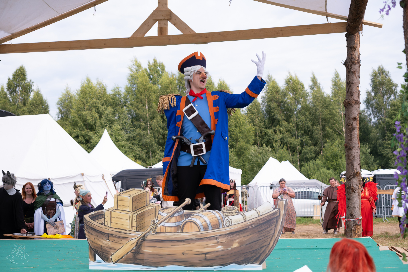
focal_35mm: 60
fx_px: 680
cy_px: 136
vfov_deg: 22.6
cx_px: 204
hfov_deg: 33.4
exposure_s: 1/1250
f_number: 2.8
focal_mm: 40.1
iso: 160
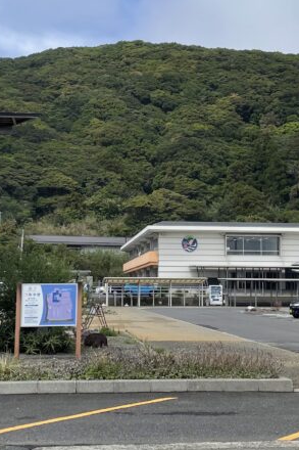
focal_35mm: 63
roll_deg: +0.3
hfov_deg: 21.5
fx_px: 785
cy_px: 178
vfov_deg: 31.8
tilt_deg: +9.4
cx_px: 171
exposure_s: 1/4651
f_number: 1.6
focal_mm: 4.2
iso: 32
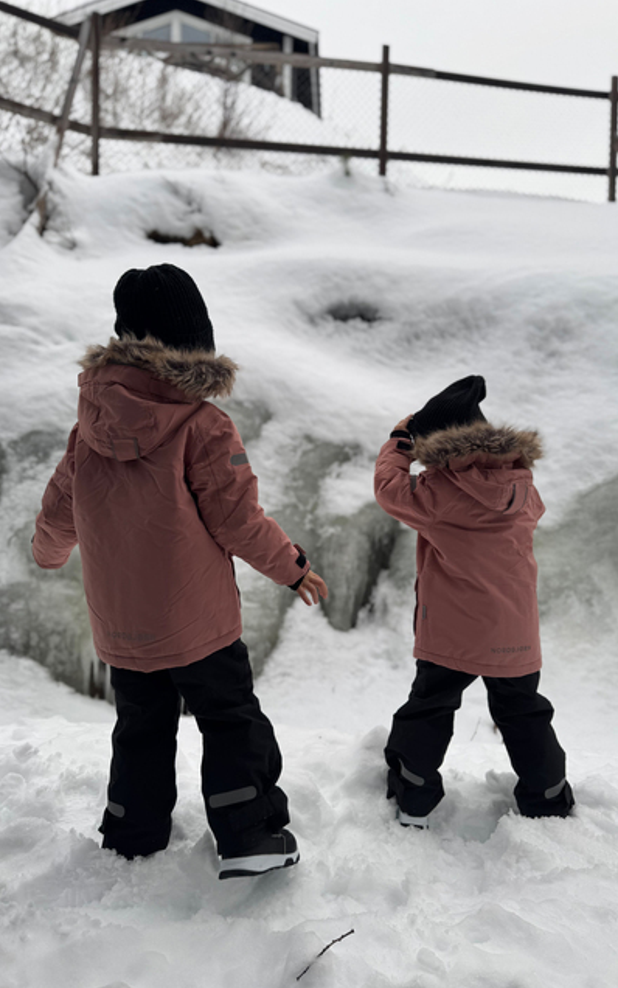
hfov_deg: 47.6
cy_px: 485
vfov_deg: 70.4
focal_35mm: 26
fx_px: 700
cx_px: 326
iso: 64
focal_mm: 6.76
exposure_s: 1/254
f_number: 1.78
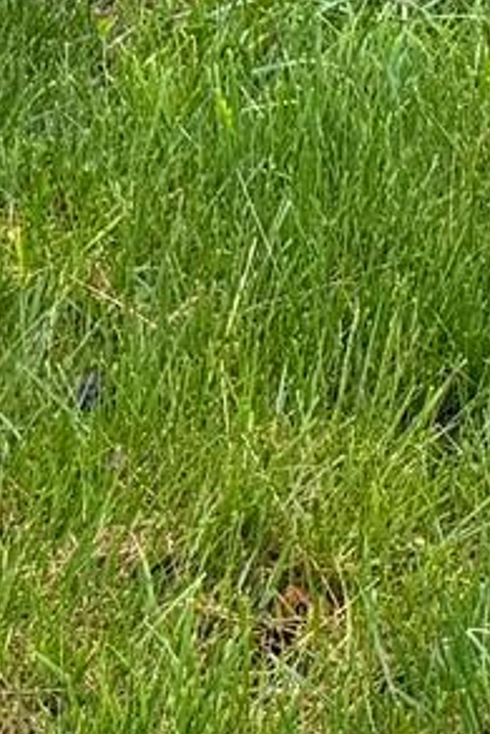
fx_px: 3568
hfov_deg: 6.9
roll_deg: -0.4
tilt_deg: +2.5
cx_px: 1606
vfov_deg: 9.9
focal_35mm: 175
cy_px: -1159
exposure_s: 1/481
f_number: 1.78
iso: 80
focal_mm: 6.76
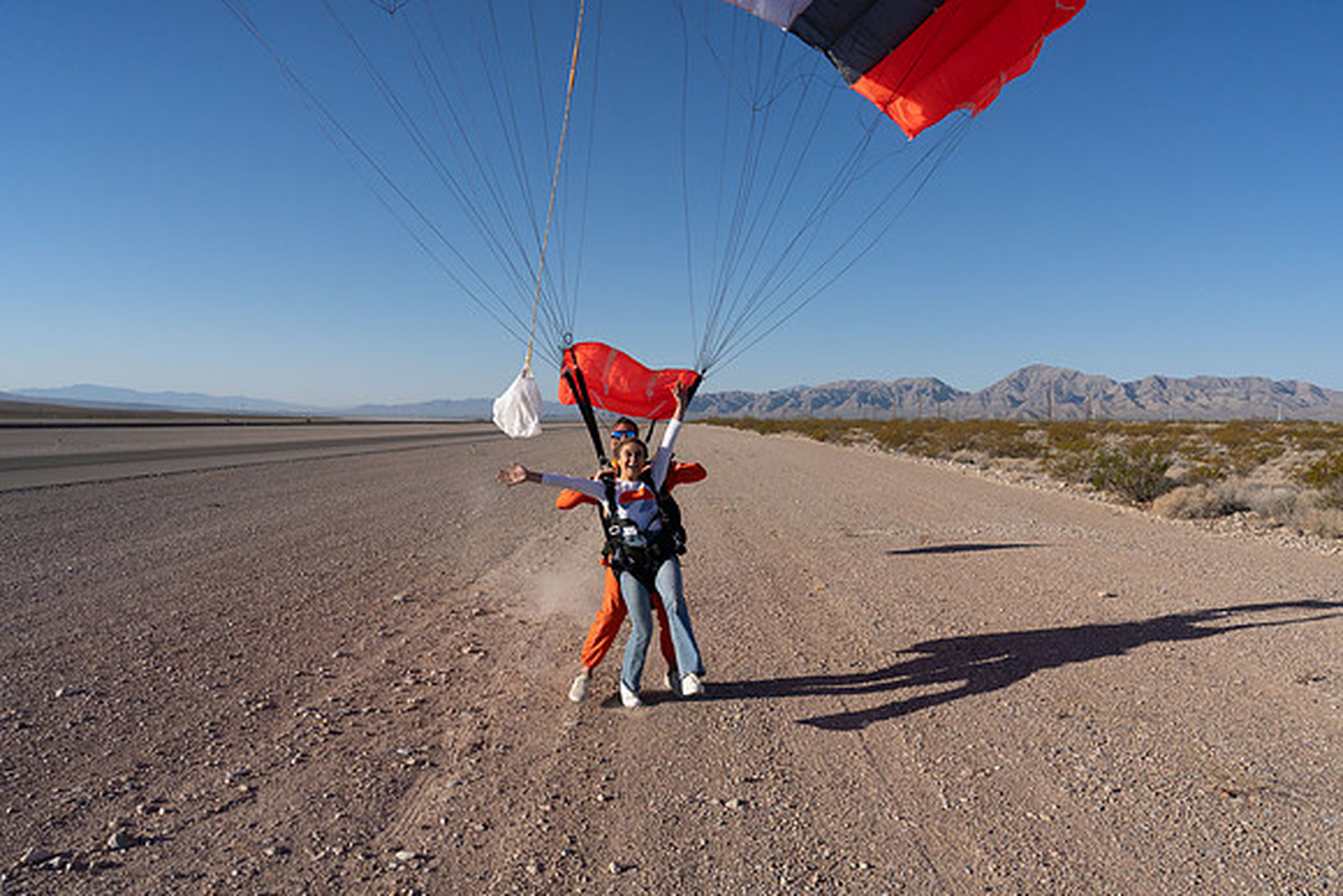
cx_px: 672
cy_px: 448
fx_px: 896
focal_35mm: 24
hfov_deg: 73.7
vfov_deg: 53.2
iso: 800
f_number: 10
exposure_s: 1/2000
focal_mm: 24
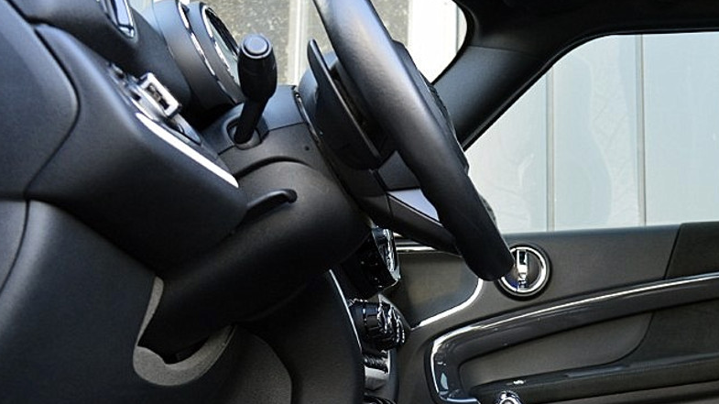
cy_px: 326
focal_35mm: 56
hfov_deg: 36.2
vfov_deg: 21.2
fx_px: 1067
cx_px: 556
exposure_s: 1/60
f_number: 5
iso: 800
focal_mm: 20
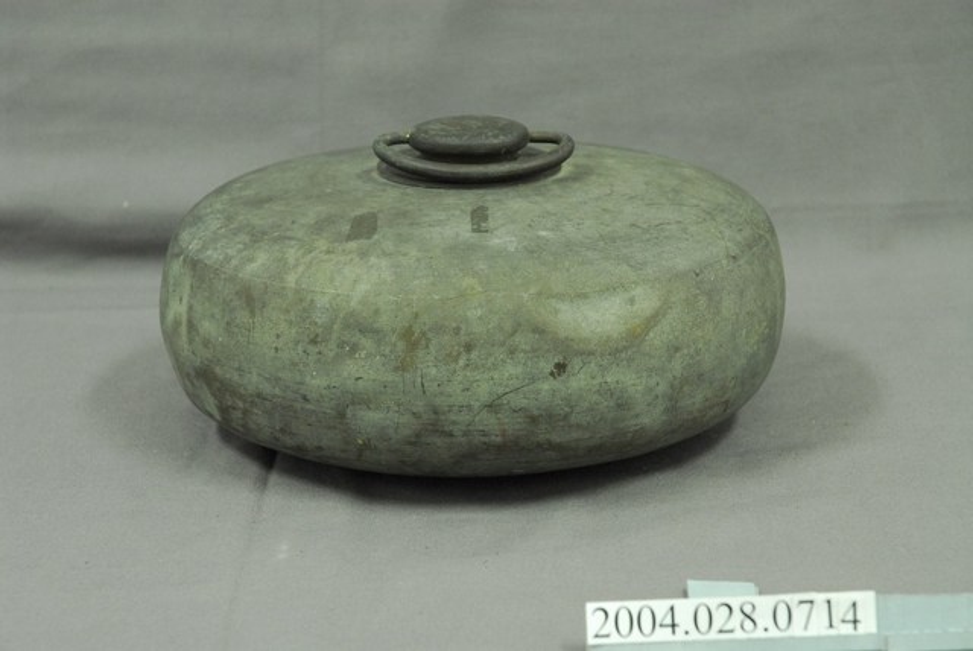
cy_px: 326
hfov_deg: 19.4
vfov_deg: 13.1
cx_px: 486
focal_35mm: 105
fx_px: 2840
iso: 1000
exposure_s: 1/6
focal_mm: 70
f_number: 8
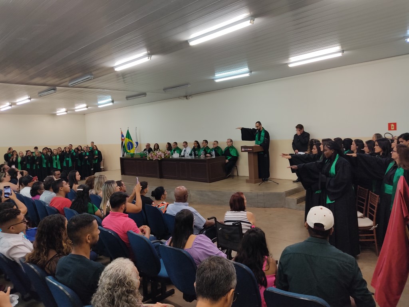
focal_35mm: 26
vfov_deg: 53.1
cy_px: 154
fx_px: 307
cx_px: 204
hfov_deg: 67.3
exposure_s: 1/30
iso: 120
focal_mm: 4.74
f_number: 1.79
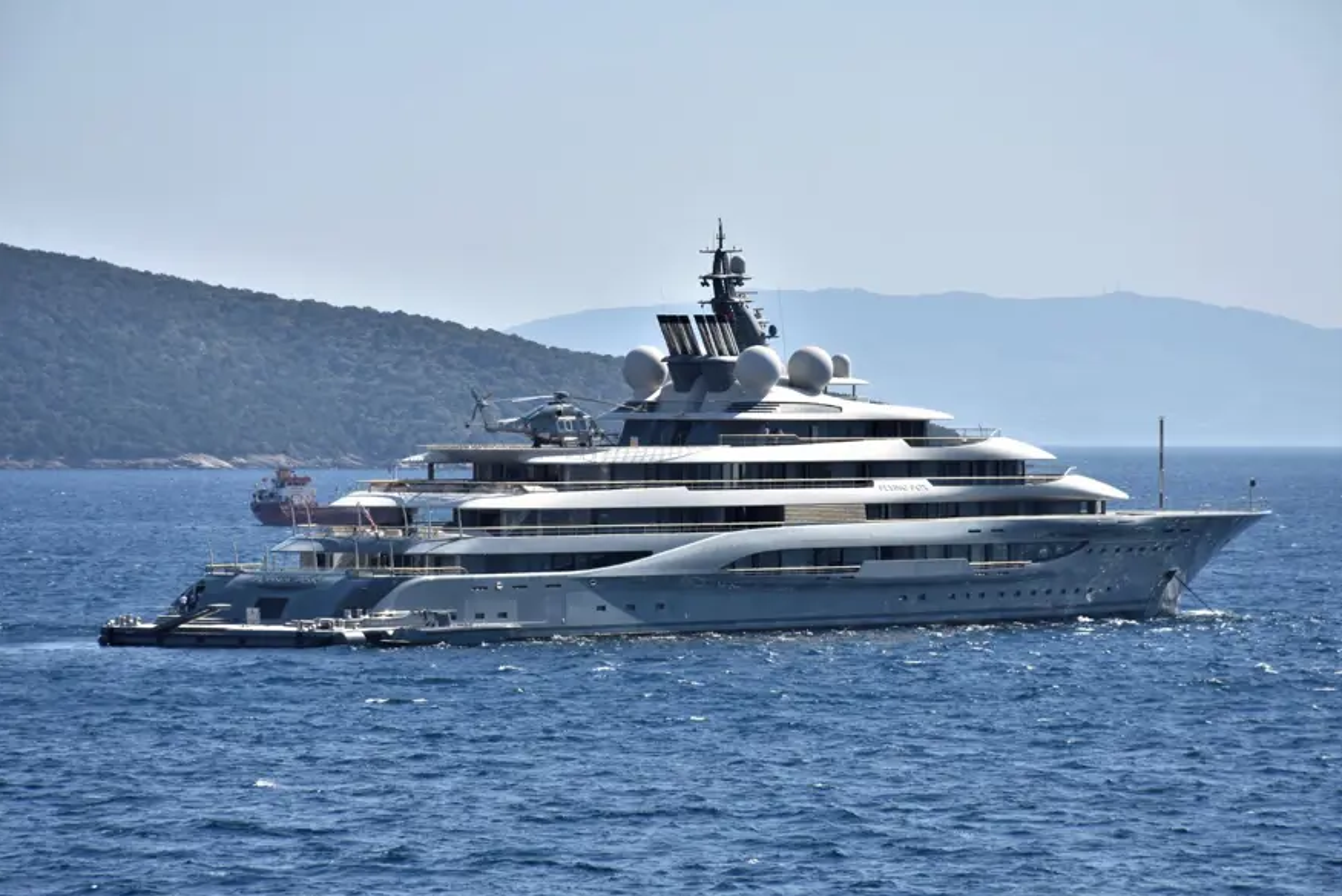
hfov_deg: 11.2
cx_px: 672
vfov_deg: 7.5
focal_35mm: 184
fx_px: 6861
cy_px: 449
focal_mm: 122
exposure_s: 1/1600
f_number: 10
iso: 400
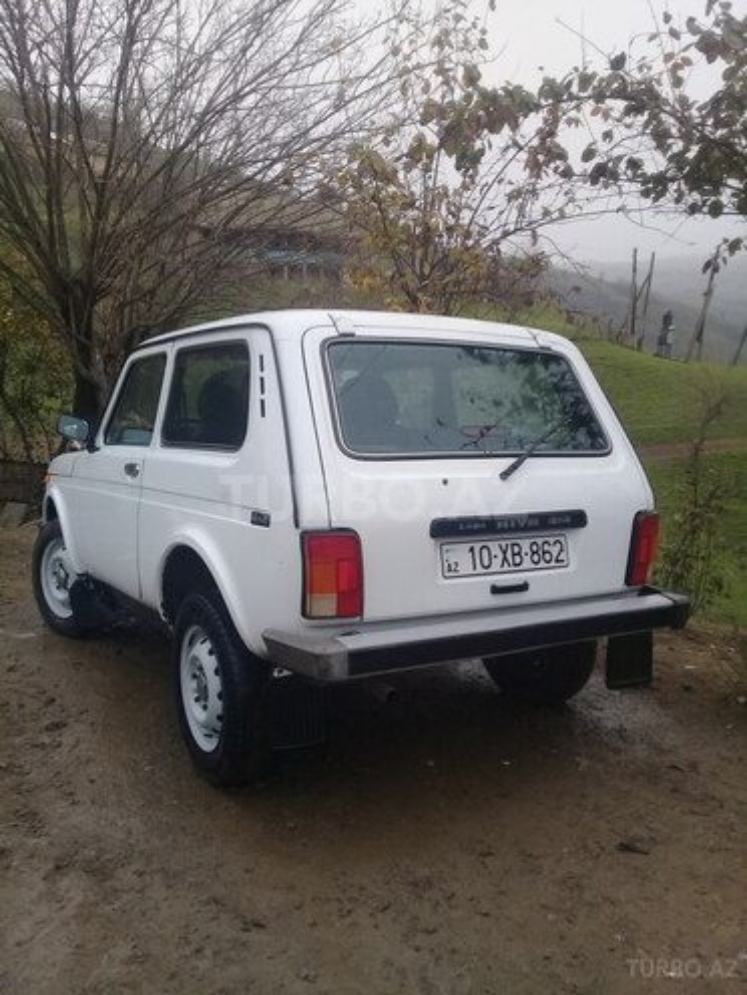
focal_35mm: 31
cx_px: 374
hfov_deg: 45.4
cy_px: 498
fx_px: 892
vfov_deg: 58.4
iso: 64
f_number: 2.2
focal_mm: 3.3
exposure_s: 1/100
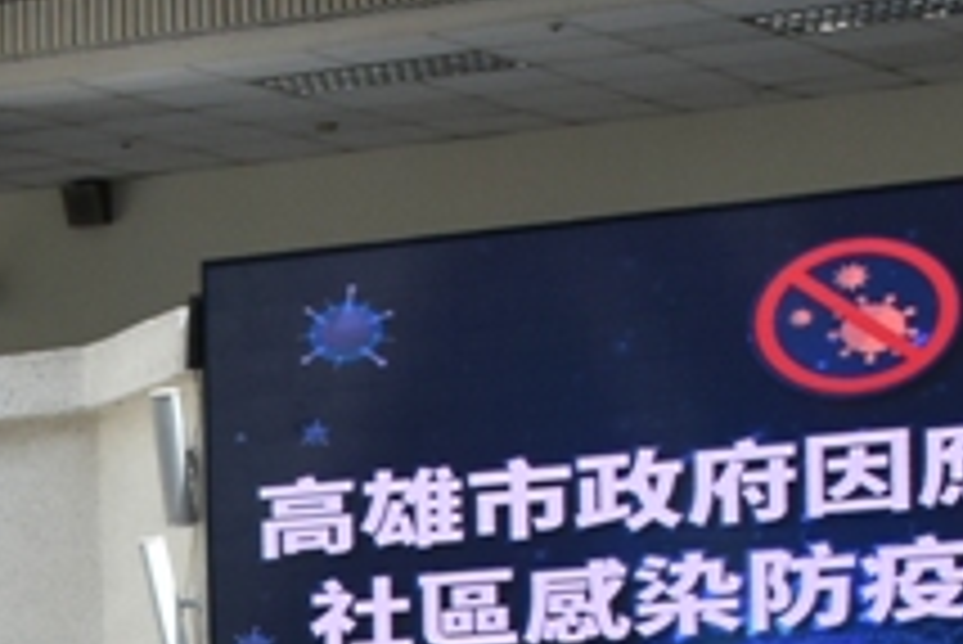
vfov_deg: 6.4
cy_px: 1293
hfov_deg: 9.7
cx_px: -387
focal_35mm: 208
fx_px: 5568
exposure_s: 1/100
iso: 400
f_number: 9
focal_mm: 26
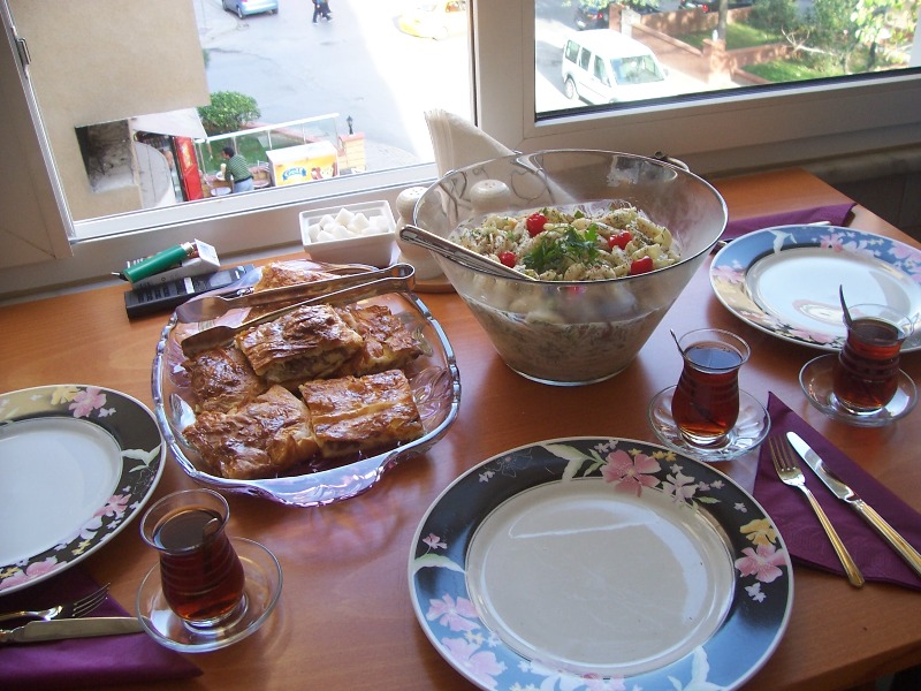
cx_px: 460
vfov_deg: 41.8
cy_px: 346
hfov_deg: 54.0
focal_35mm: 34
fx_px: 905
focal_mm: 5.6
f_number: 2.7
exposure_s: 1/60
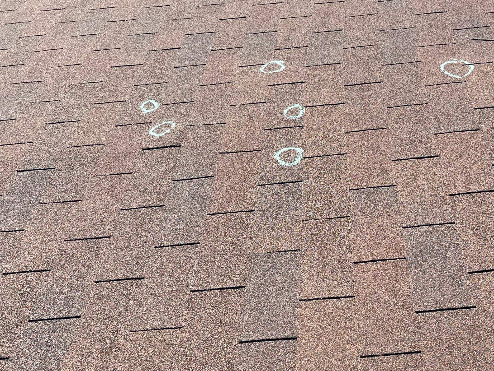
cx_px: 313
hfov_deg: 34.2
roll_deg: -18.3
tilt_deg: -34.4
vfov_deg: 26.0
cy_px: 229
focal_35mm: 56
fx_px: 799
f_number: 1.6
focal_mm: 5.1
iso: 32
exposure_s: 1/1852
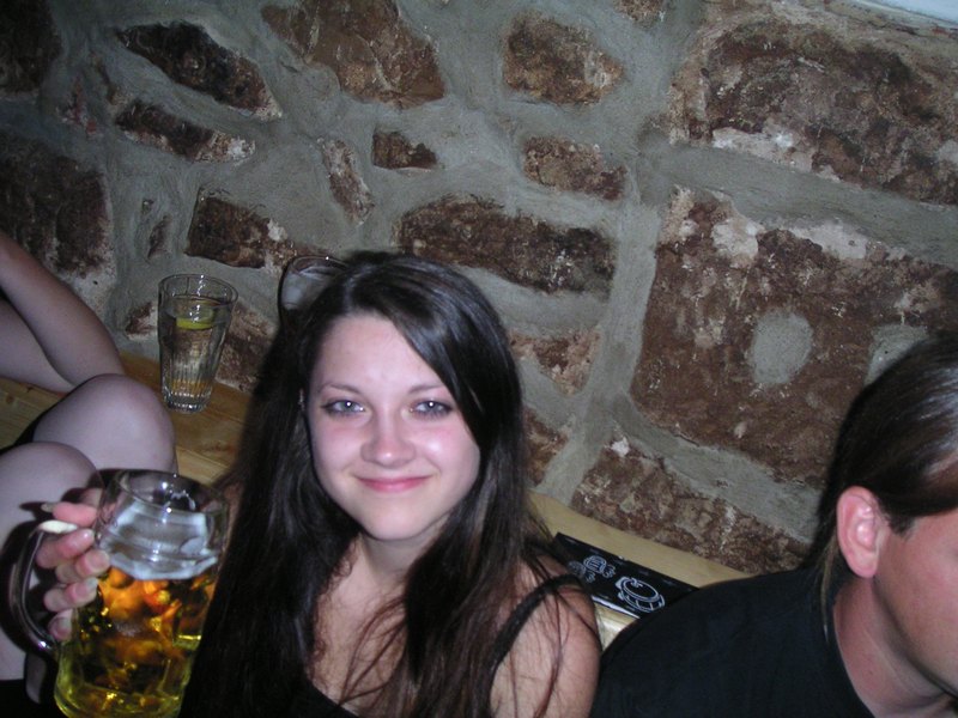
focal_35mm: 38
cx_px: 479
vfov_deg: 37.7
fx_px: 1052
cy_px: 359
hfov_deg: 49.0
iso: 160
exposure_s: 1/45
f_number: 2.8
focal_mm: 6
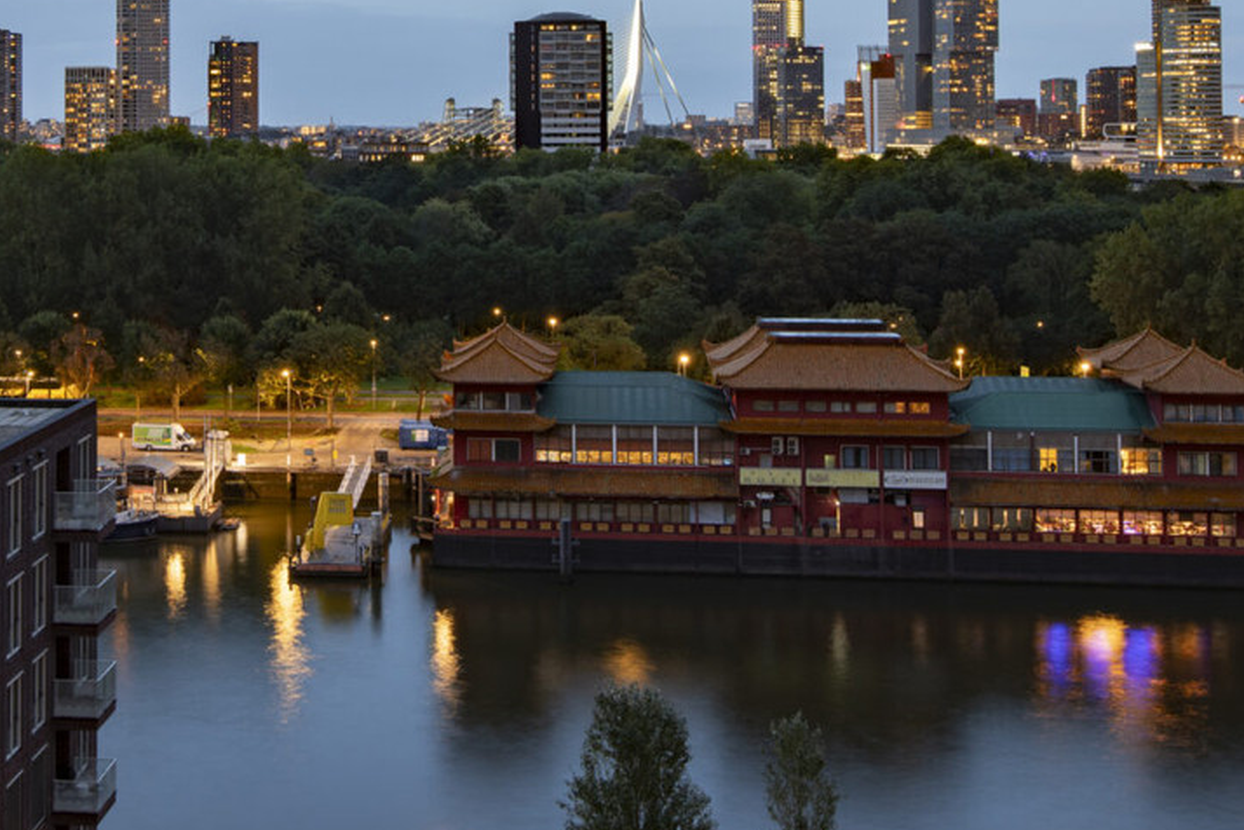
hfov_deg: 31.8
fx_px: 2142
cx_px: 308
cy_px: 79
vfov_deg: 21.4
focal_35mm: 62
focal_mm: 27
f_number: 9
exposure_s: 13
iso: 80
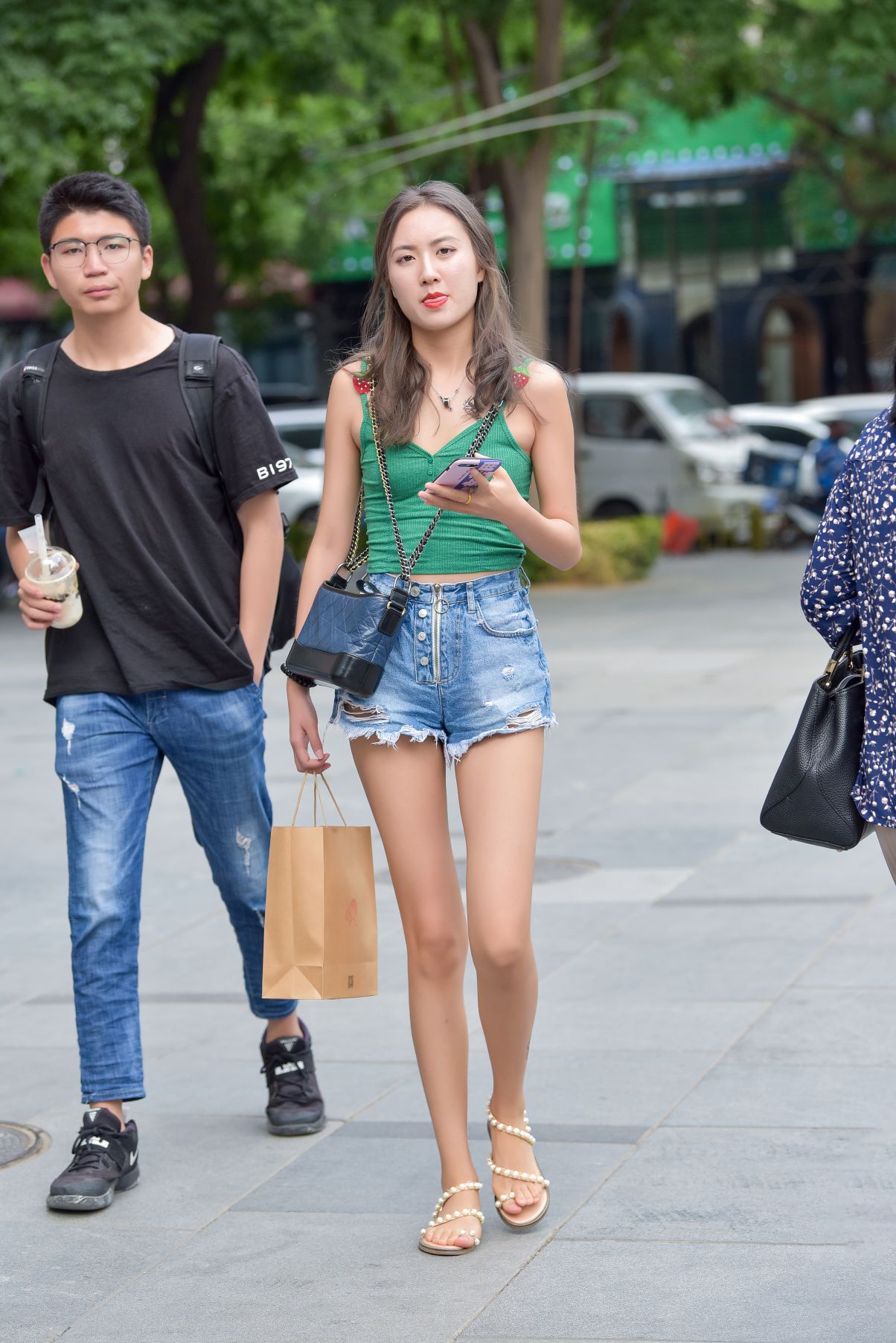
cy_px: 672
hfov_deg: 14.0
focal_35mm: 98
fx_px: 3656
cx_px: 448
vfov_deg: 20.8
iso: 400
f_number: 4
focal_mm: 98
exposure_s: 1/1250
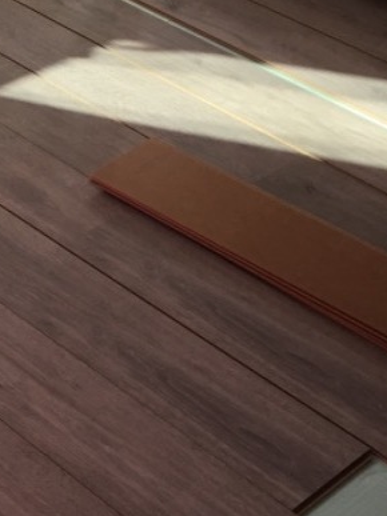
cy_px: 220
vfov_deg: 21.8
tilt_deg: -38.1
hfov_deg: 15.2
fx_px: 1342
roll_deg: -2.3
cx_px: -199
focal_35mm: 90
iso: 25
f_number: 2.2
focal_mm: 4.15
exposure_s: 1/114
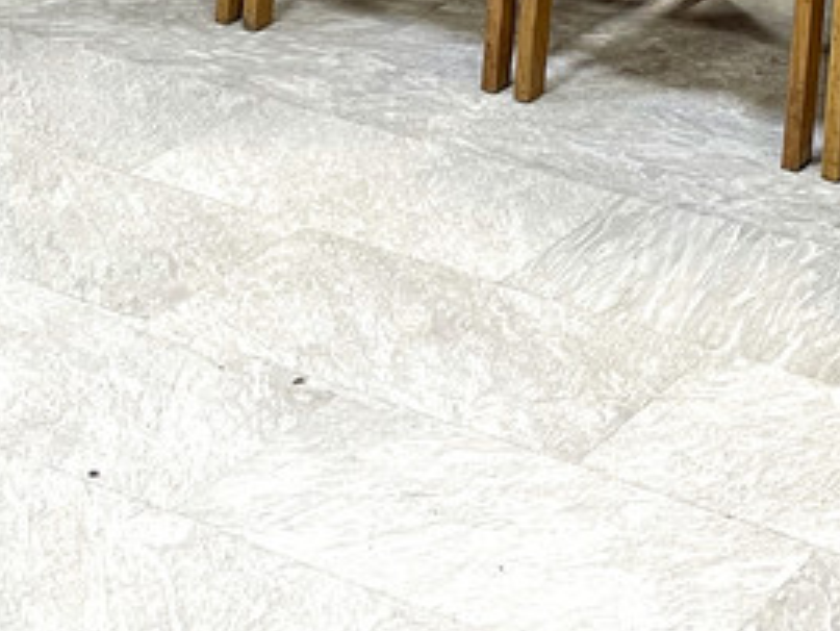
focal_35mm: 99
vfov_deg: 13.5
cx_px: 910
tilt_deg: -11.2
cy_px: -494
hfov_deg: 19.1
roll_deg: +0.1
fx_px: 2403
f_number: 1.6
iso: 160
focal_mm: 5.1
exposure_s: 1/50
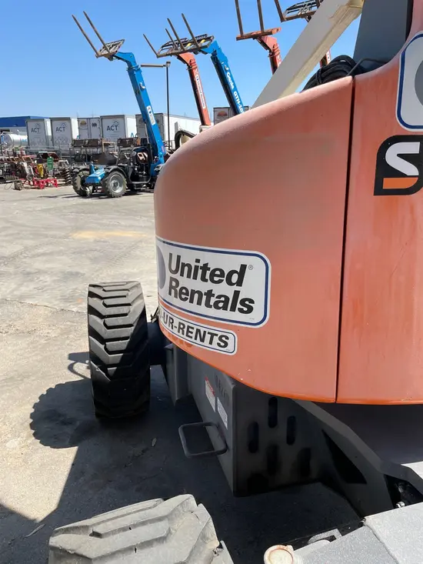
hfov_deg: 53.1
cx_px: 212
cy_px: 282
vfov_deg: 67.3
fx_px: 423
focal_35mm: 26
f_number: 1.6
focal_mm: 4.2
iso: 32
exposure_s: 1/1825
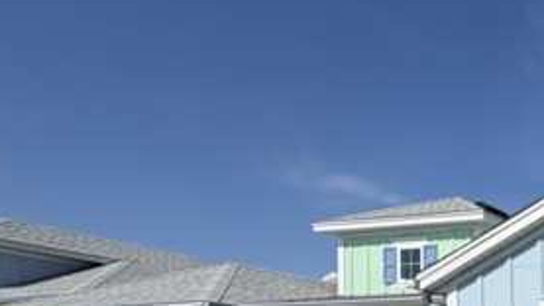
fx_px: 635
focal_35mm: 44
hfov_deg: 31.1
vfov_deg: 24.1
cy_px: 388
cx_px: 766
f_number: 2.2
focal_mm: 2.22
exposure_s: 1/3247
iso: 50
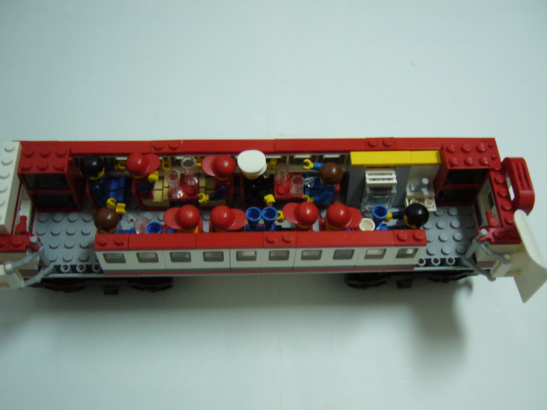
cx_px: 265
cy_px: 223
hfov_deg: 47.9
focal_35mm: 39
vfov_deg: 36.8
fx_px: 616
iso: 200
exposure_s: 1/15
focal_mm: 5.8
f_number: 2.8
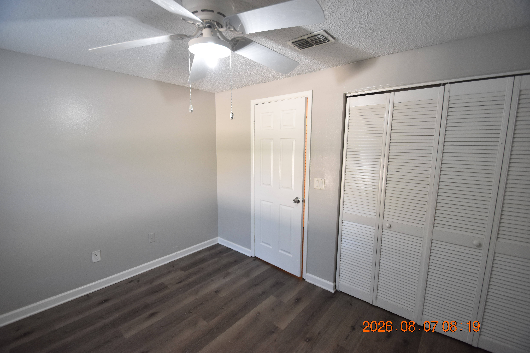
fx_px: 221
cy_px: 176
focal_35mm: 15
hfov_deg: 100.4
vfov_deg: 77.3
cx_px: 265
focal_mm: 10
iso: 800
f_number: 3.5
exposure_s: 1/125
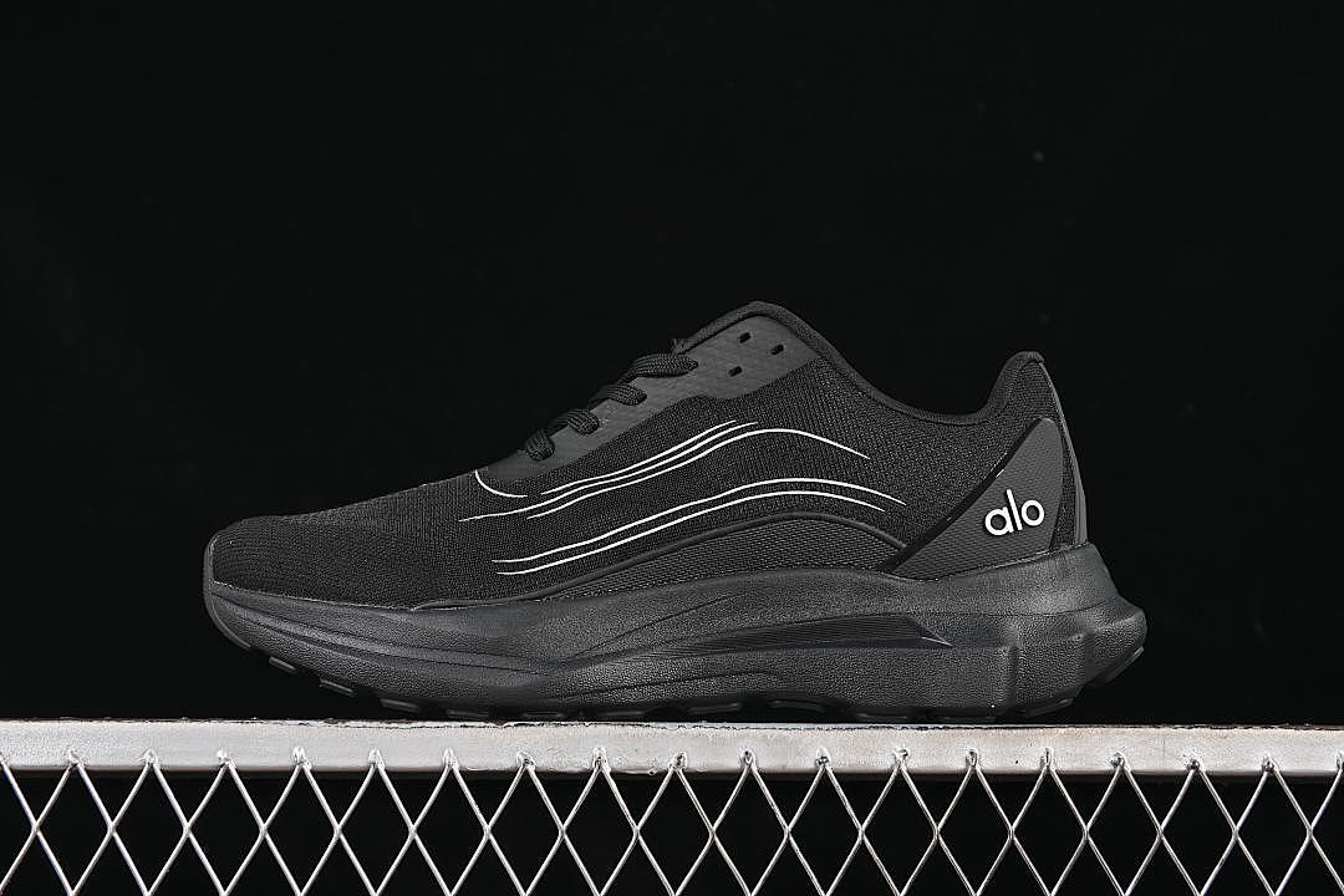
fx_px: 2800
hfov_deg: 27.0
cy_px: 448
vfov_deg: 18.2
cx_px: 672
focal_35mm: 75
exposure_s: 1/60
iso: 160
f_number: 6.3
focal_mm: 50
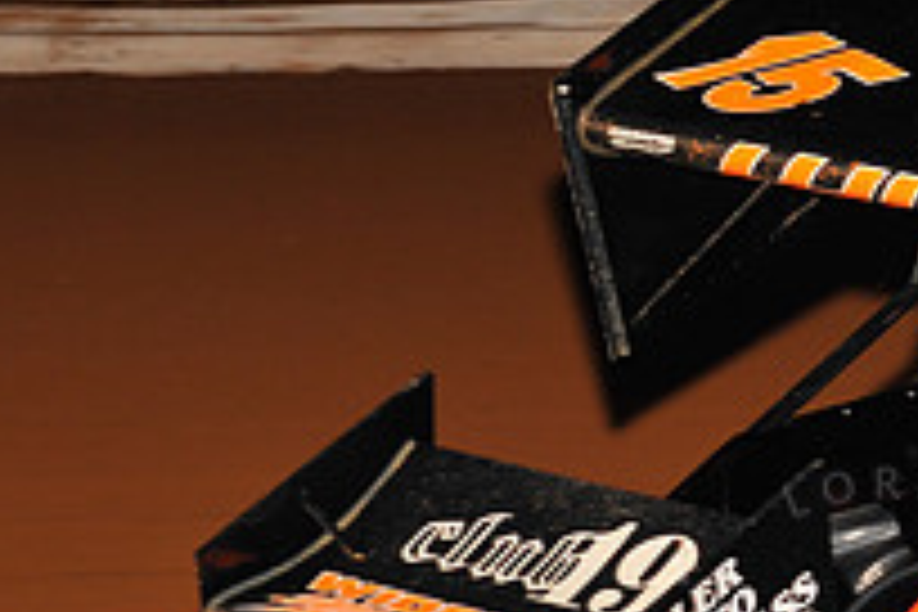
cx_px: 886
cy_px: 324
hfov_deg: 6.5
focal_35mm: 318
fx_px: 8108
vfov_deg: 4.3
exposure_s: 1/250
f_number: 5.6
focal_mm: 112
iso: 500
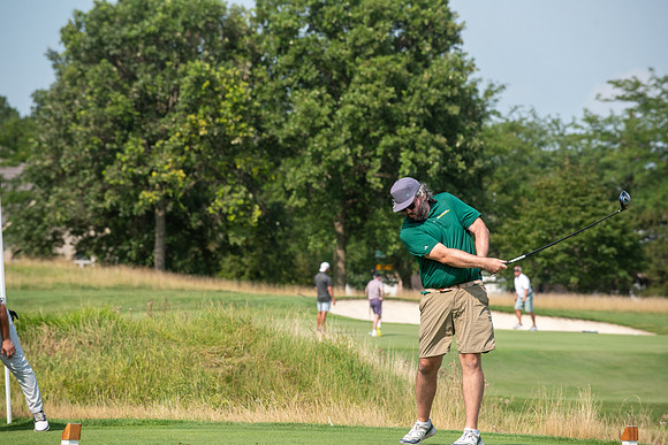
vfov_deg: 6.9
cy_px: 222
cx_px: 334
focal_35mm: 200
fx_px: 3712
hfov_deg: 10.3
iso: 250
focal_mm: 200
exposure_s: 1/2500
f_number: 5
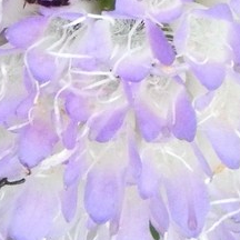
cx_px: -52
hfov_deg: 1.6
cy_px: -40
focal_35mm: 1101
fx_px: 8636
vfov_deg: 1.6
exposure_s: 1/200
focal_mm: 56.5
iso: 400
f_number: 5.7
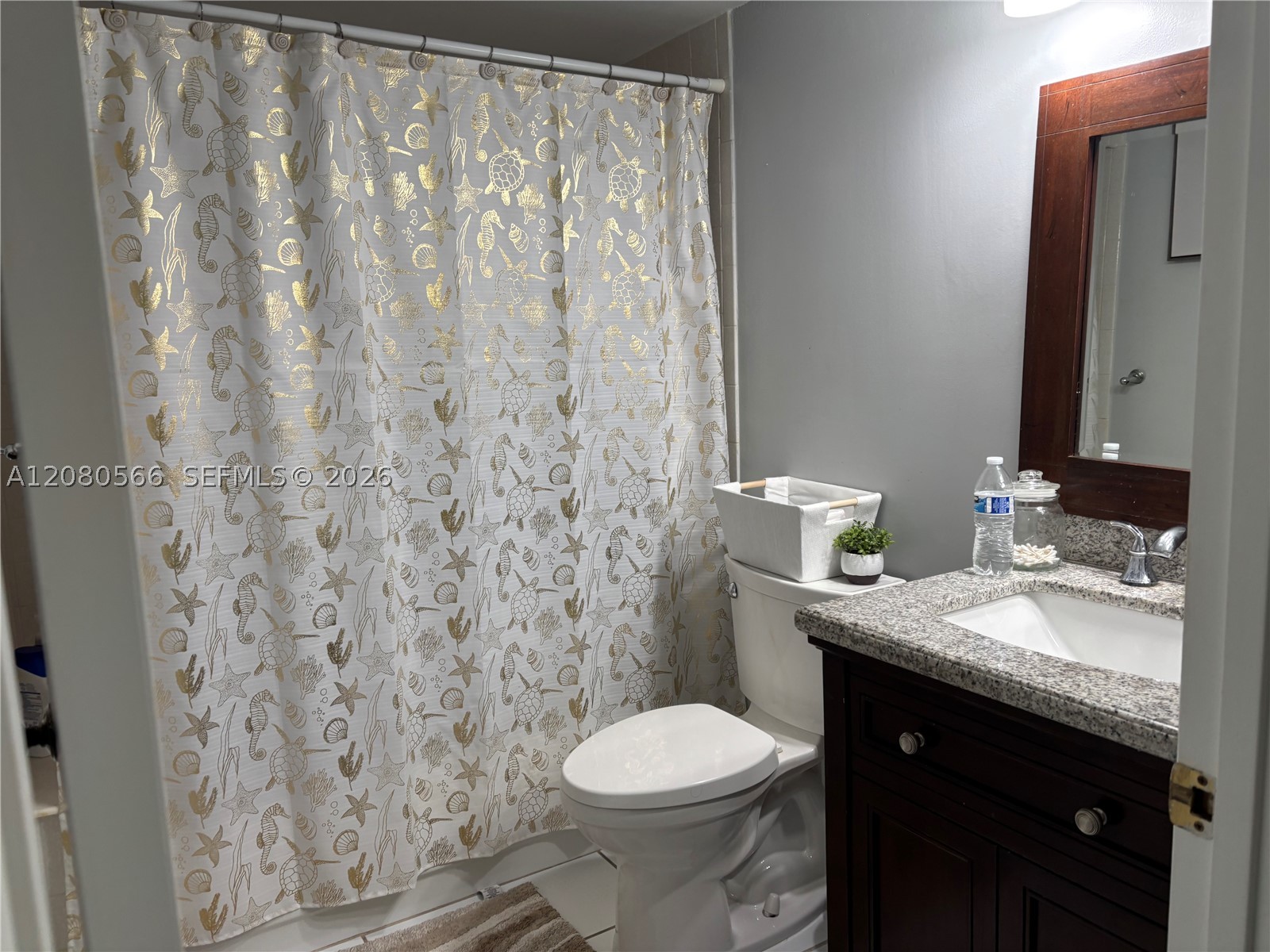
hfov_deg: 67.3
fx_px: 954
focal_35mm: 26
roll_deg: +2.1
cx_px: 635
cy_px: 476
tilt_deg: -8.9
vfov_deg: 53.1
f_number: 1.6
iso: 80
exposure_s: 1/60
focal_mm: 5.96
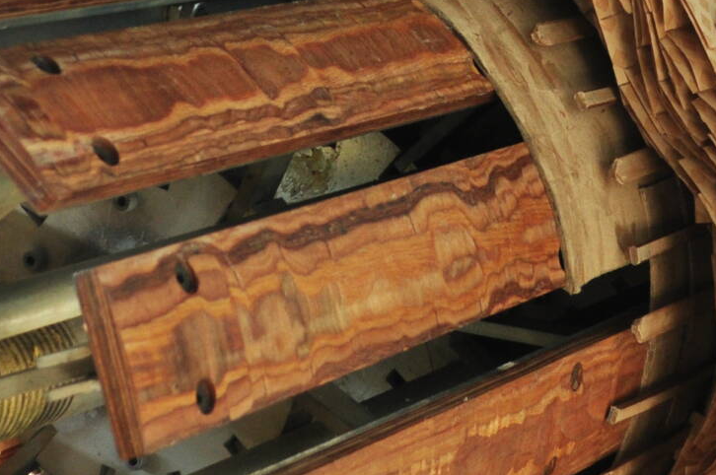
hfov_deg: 13.8
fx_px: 2940
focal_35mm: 148
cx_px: 624
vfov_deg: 9.1
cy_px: -66
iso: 400
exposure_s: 1/100
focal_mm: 28
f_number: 5
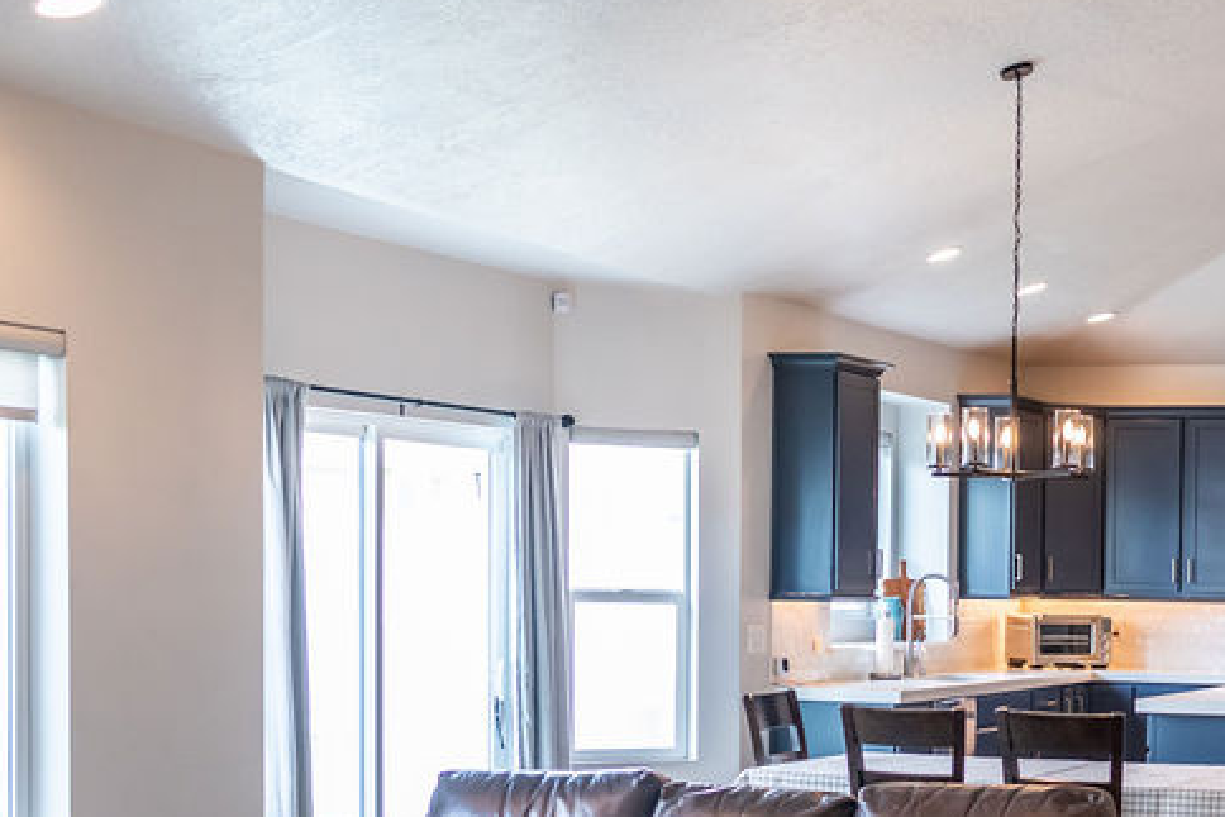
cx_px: 1190
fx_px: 2519
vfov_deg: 18.2
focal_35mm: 74
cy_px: 704
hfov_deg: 26.1
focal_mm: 35
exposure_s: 1/250
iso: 800
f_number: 3.2
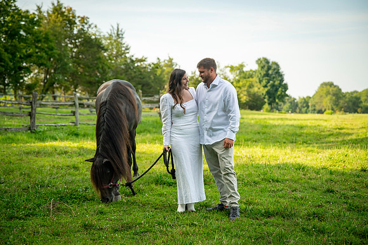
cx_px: 186
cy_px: 120
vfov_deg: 21.2
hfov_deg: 31.3
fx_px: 657
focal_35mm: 64
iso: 400
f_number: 2.8
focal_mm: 58
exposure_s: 1/2500
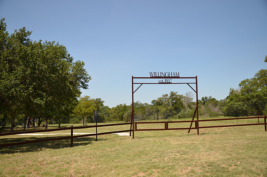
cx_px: 134
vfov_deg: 36.7
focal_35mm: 36
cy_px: 88
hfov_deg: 53.2
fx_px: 266
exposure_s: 1/250
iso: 100
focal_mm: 24
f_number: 4
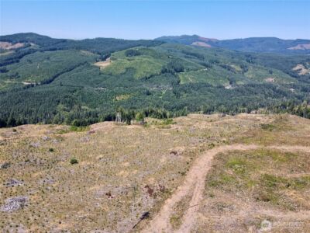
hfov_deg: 71.6
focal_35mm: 24
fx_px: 215
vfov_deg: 56.8
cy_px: 116
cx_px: 155
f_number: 2.8
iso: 100
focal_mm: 4.5
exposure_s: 1/500
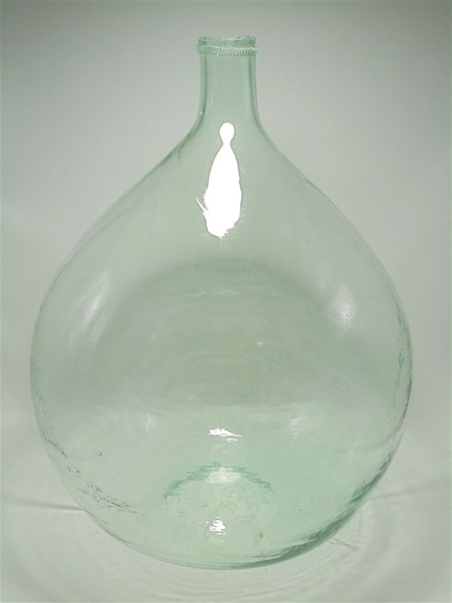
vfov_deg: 38.9
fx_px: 853
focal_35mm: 49
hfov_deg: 29.7
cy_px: 302
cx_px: 226
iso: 100
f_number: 4.8
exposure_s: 1/60
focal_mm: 8.9
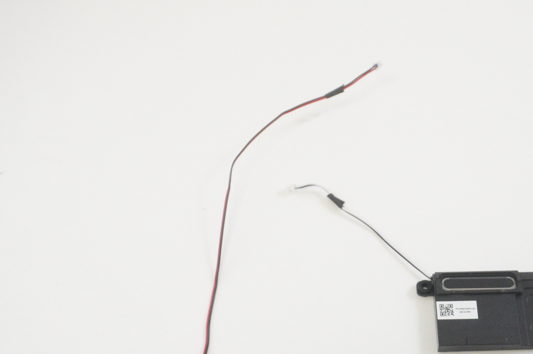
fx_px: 839
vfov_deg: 23.6
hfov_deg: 35.0
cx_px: 340
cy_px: 253
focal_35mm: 57
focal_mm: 25
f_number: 5.6
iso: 5000
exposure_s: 1/250
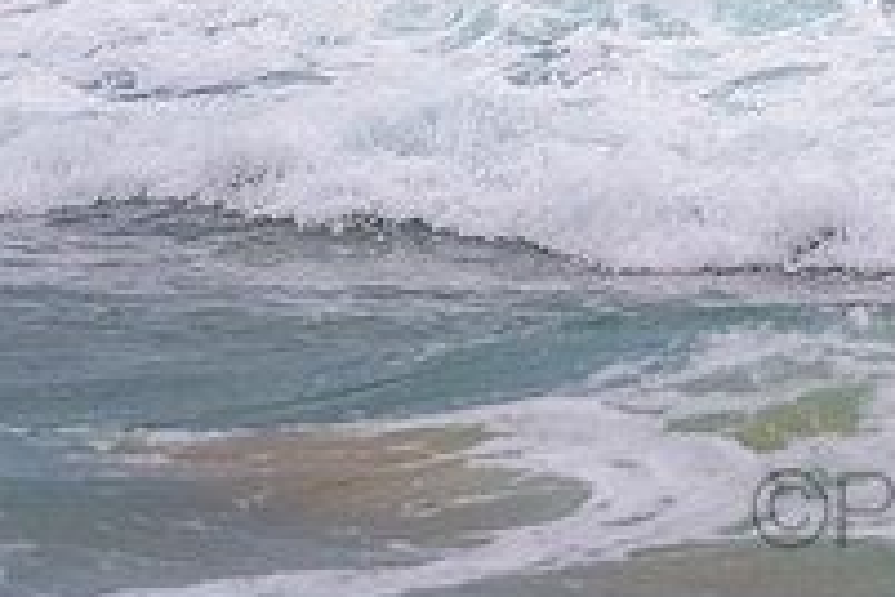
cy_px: -296
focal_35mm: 706
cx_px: 1093
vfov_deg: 1.9
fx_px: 17551
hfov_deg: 2.9
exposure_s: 1/1250
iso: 1400
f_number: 5.6
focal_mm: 200
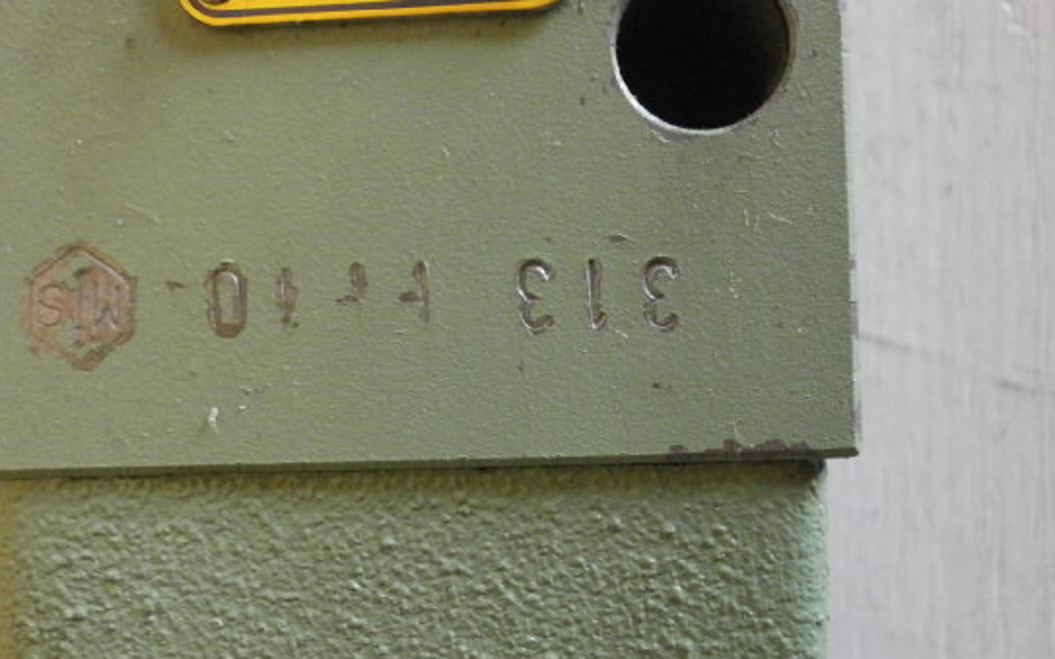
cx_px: 439
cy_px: 342
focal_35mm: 40
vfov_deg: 32.0
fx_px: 1150
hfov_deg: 49.1
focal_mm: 5.8
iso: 800
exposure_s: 1/160
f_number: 3.1
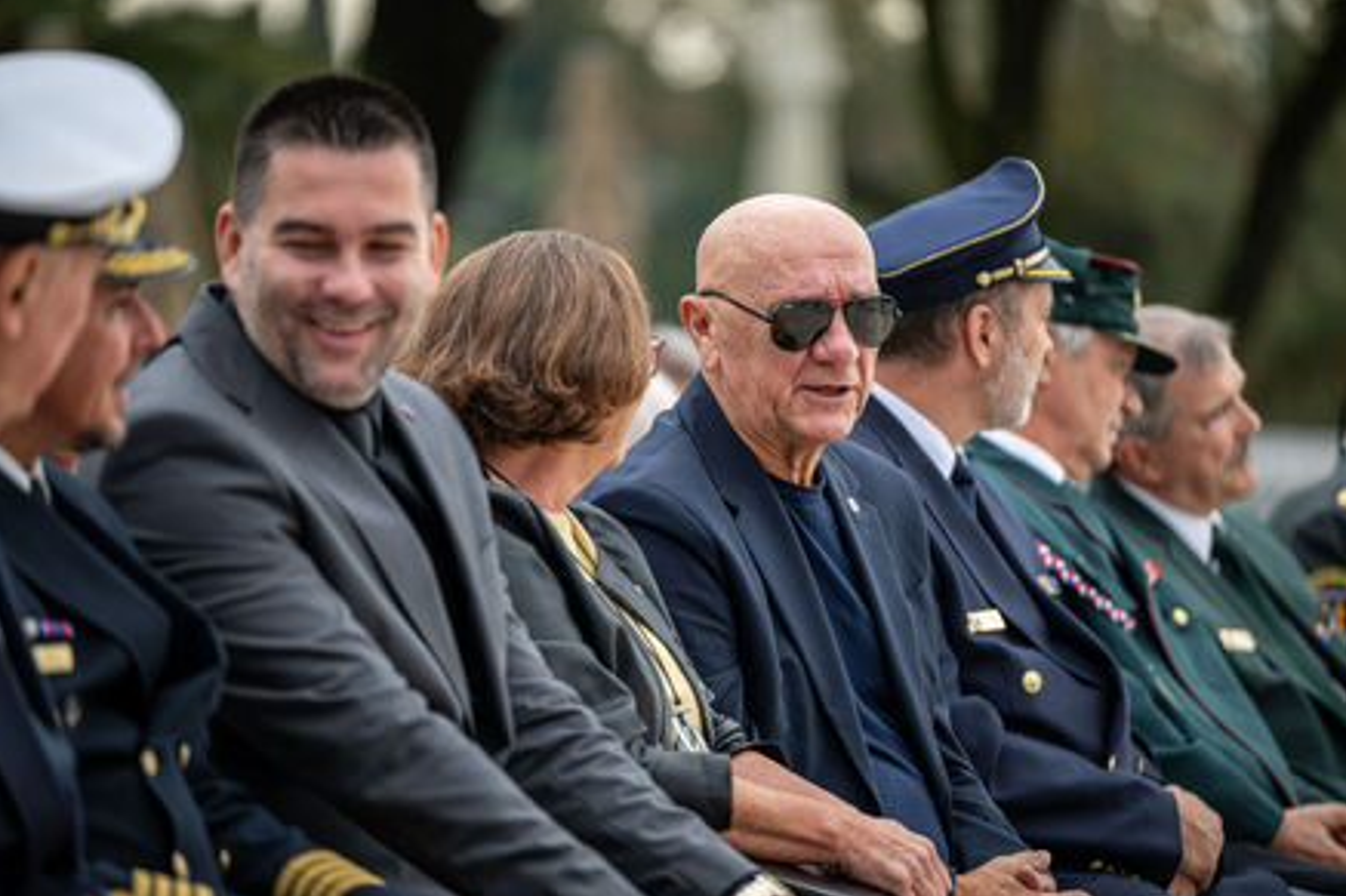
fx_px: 7699
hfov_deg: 10.0
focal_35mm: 206
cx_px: 684
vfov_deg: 6.7
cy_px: 450
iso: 80
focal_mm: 200
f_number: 2.8
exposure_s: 1/320
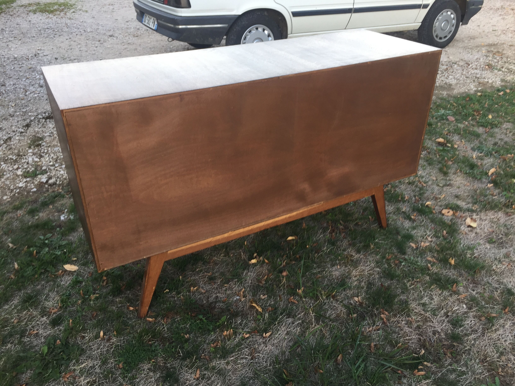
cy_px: 193
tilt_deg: -30.9
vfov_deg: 48.2
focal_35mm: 29
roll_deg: -2.4
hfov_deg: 61.7
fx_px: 431
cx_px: 258
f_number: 2.2
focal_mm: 4.15
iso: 32
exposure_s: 1/50
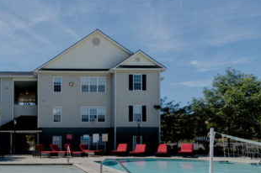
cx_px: 45
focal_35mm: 31
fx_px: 225
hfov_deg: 55.3
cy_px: 149
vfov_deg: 39.8
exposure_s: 1/500
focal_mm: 16
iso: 64
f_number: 8
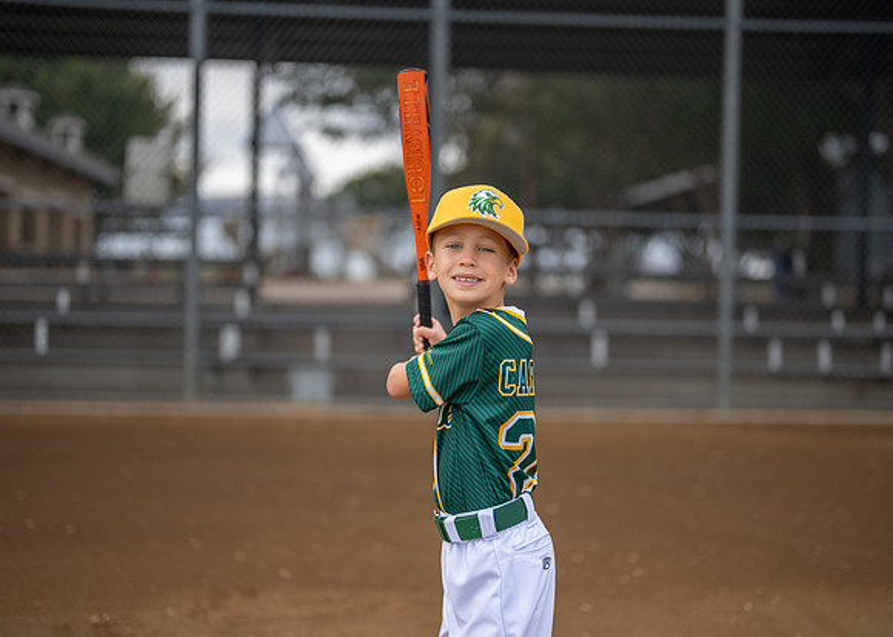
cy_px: 318
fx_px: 1357
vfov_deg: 26.4
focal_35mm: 54
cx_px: 463
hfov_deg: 36.4
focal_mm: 50
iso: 200
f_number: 1.2
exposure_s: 1/3200
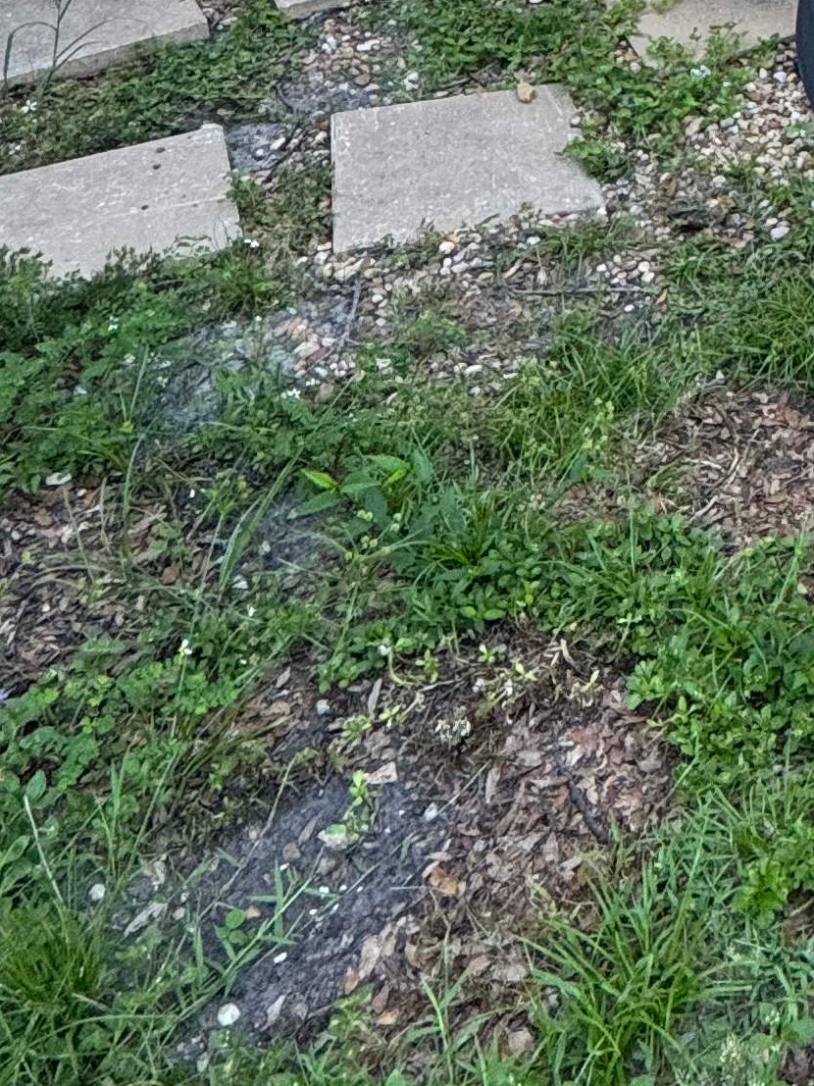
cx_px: 1097
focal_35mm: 51
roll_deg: +0.8
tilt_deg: -14.0
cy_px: -319
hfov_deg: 24.4
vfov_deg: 30.0
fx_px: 1599
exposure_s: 1/99
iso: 125
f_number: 2.2
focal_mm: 2.22
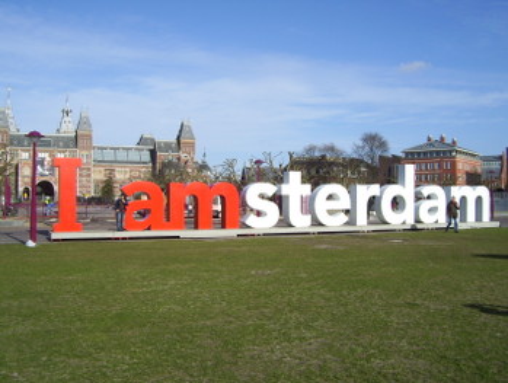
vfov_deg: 39.8
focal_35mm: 36
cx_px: 254
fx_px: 529
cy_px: 192
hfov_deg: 51.3
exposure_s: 1/800
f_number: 4.8
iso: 80
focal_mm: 6
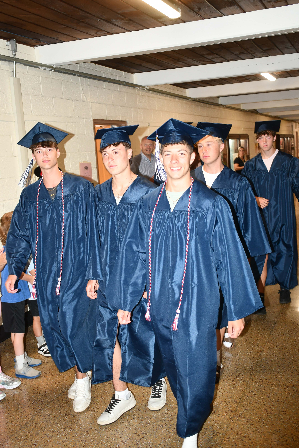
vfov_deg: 49.6
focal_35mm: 39
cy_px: 224
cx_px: 150
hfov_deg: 34.2
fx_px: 486
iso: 800
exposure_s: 1/60
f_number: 5
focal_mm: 26
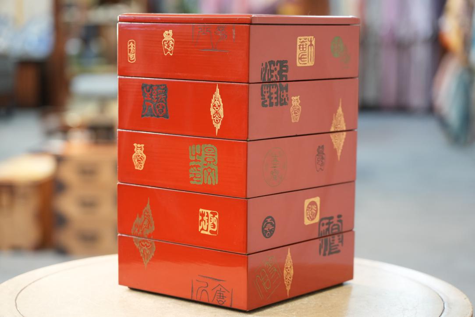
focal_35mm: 92
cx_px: 238
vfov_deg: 14.9
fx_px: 1214
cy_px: 158
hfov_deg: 22.1
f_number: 4
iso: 2500
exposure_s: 1/100
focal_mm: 92
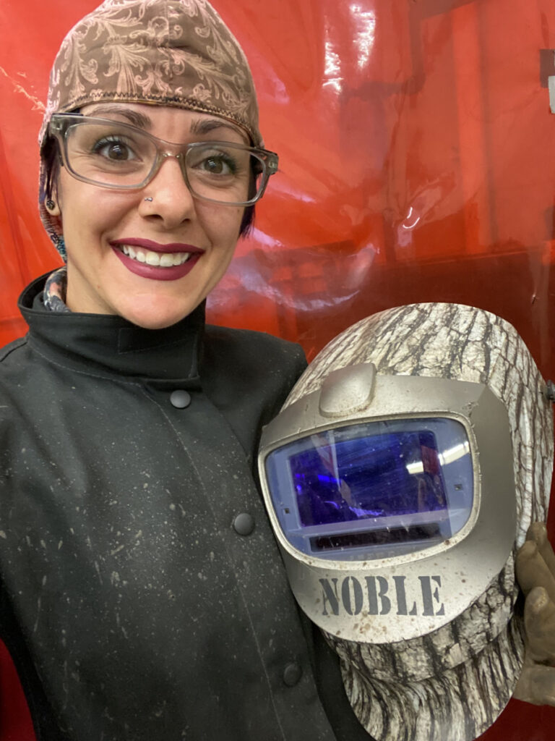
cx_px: 278
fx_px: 641
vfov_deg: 60.0
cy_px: 370
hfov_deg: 46.8
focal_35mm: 30
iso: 400
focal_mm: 2.7
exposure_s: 1/30
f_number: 2.2
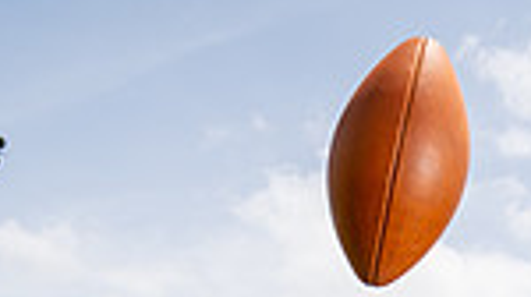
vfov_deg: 10.9
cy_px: 785
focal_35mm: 88
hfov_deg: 24.1
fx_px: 1238
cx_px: 347
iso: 100
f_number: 8
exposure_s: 1/250
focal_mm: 28
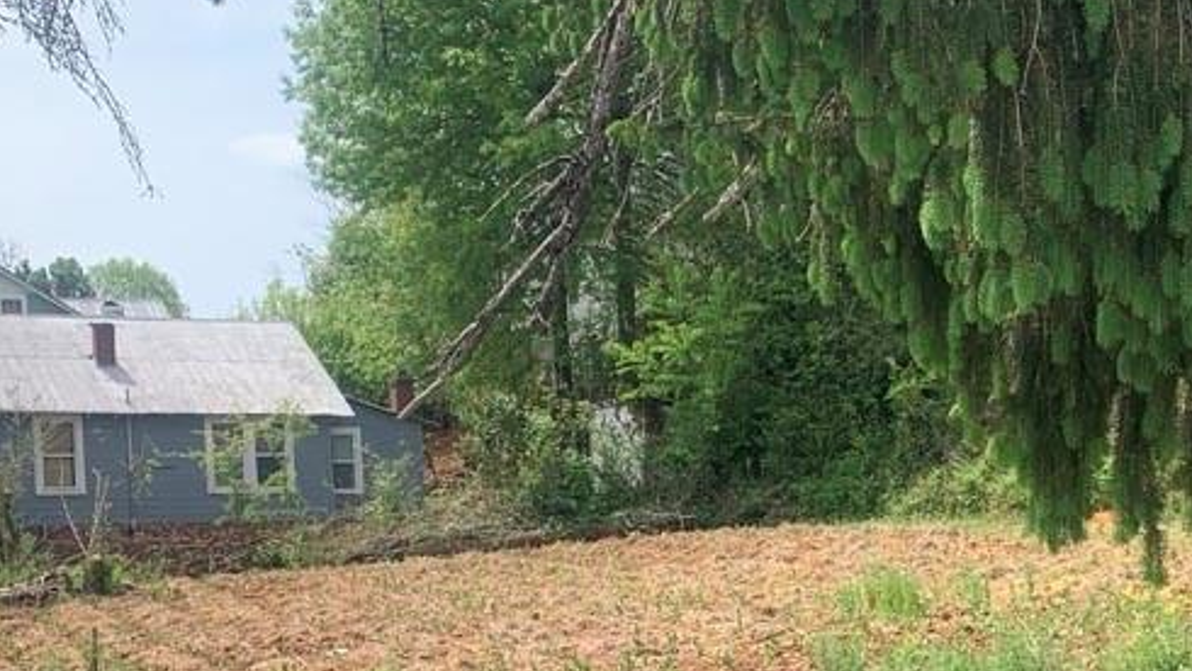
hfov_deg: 28.2
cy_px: 710
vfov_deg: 15.9
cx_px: 890
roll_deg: +2.1
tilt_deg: -4.6
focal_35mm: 74
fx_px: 2340
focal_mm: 4.25
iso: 25
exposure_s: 1/1220
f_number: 1.8
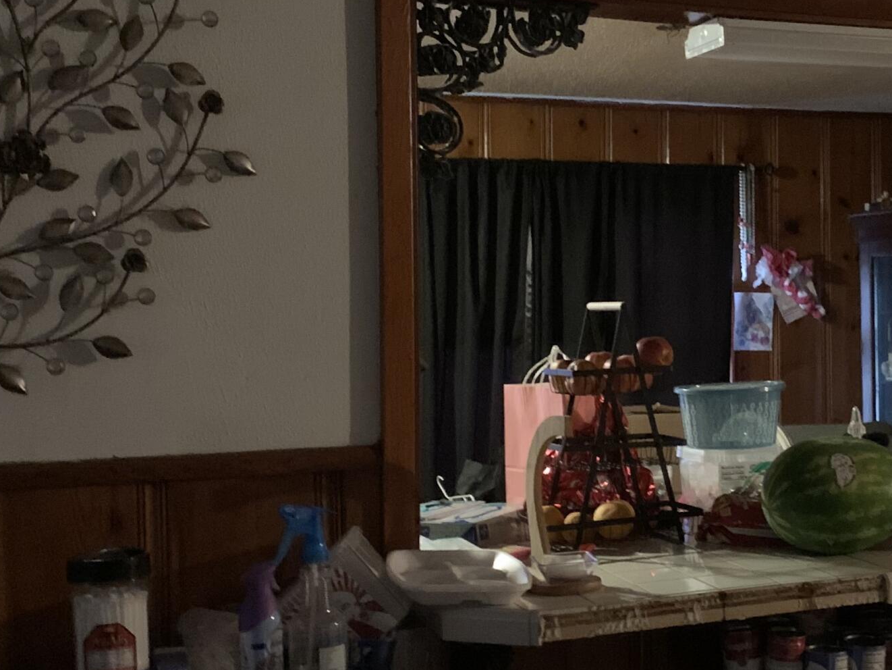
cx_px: 723
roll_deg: +0.7
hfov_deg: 31.8
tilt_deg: +0.0
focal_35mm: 59
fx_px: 1521
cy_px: 332
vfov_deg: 24.8
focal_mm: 4.25
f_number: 1.8
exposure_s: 1/15
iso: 1600
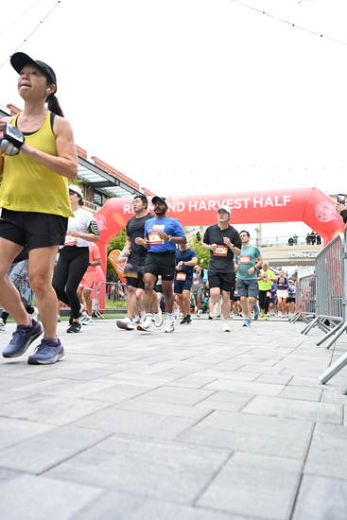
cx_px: 174
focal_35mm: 31
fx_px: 448
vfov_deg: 60.3
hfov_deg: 42.3
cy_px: 260
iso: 2000
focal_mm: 31
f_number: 4
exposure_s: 1/640
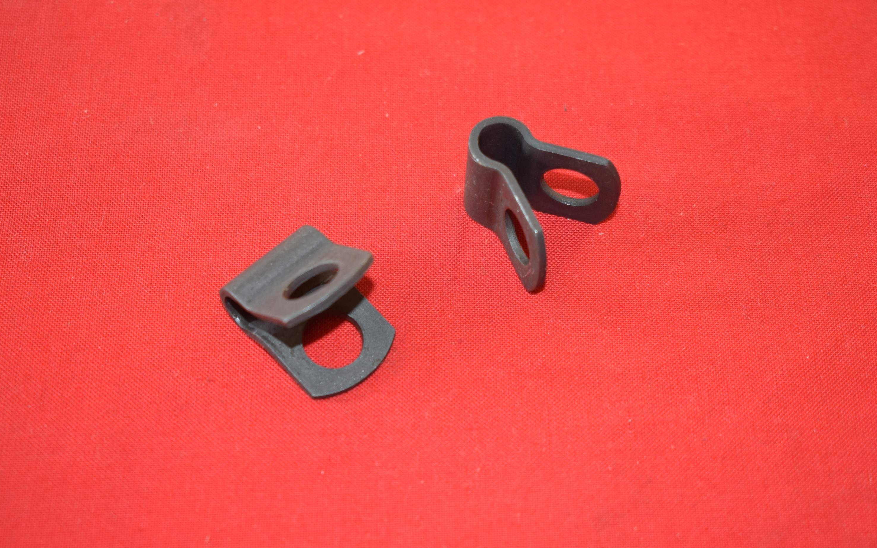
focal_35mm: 74
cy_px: 293
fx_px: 1769
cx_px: 438
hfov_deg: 27.8
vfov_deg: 17.6
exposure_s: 1/30
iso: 400
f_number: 5.6
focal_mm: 48
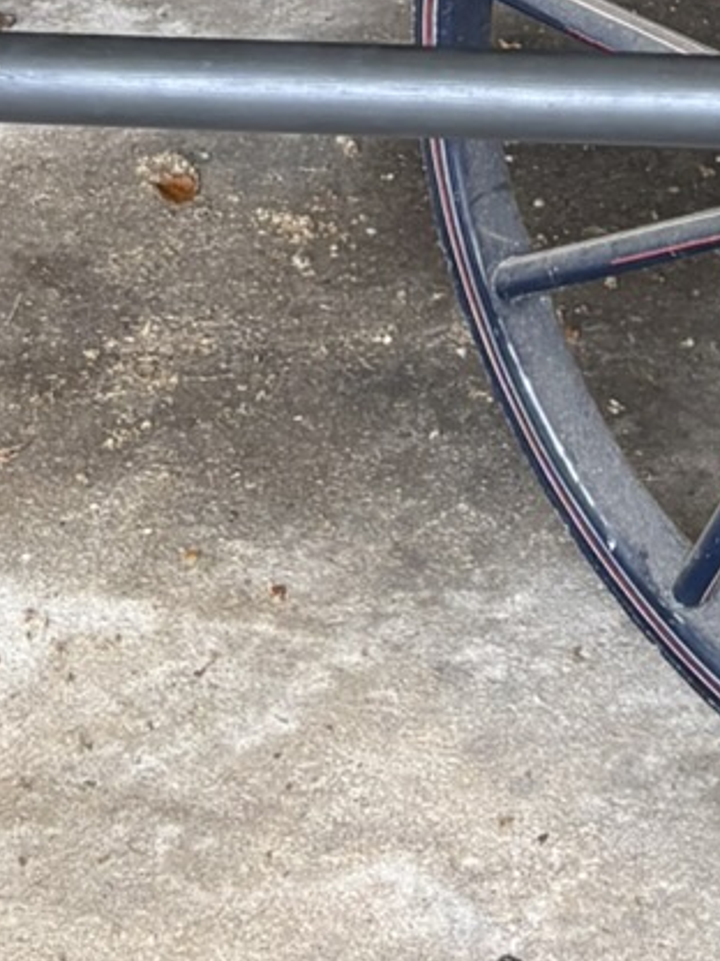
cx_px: 787
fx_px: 3550
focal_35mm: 128
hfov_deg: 11.4
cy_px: -1030
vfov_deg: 13.1
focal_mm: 5.96
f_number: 1.6
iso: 125
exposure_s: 1/82
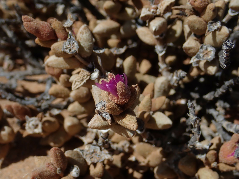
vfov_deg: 21.0
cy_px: 90
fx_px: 483
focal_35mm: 70
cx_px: 120
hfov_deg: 27.8
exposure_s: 1/640
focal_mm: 12.6
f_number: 5.6
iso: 100
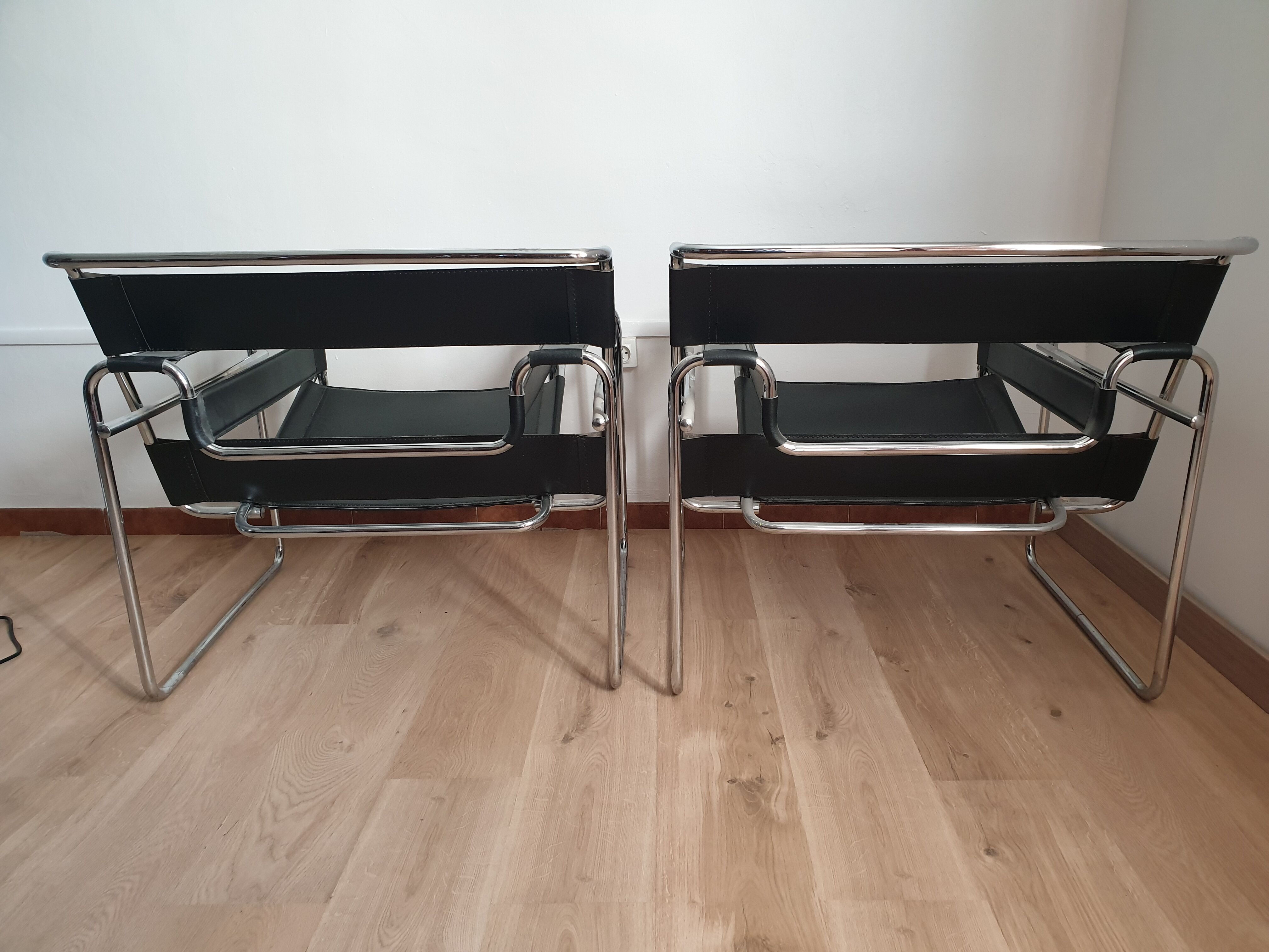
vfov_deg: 53.1
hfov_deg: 67.3
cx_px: 634
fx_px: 953
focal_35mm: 26
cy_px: 476
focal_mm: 4.3
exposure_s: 1/31
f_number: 2.4
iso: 250
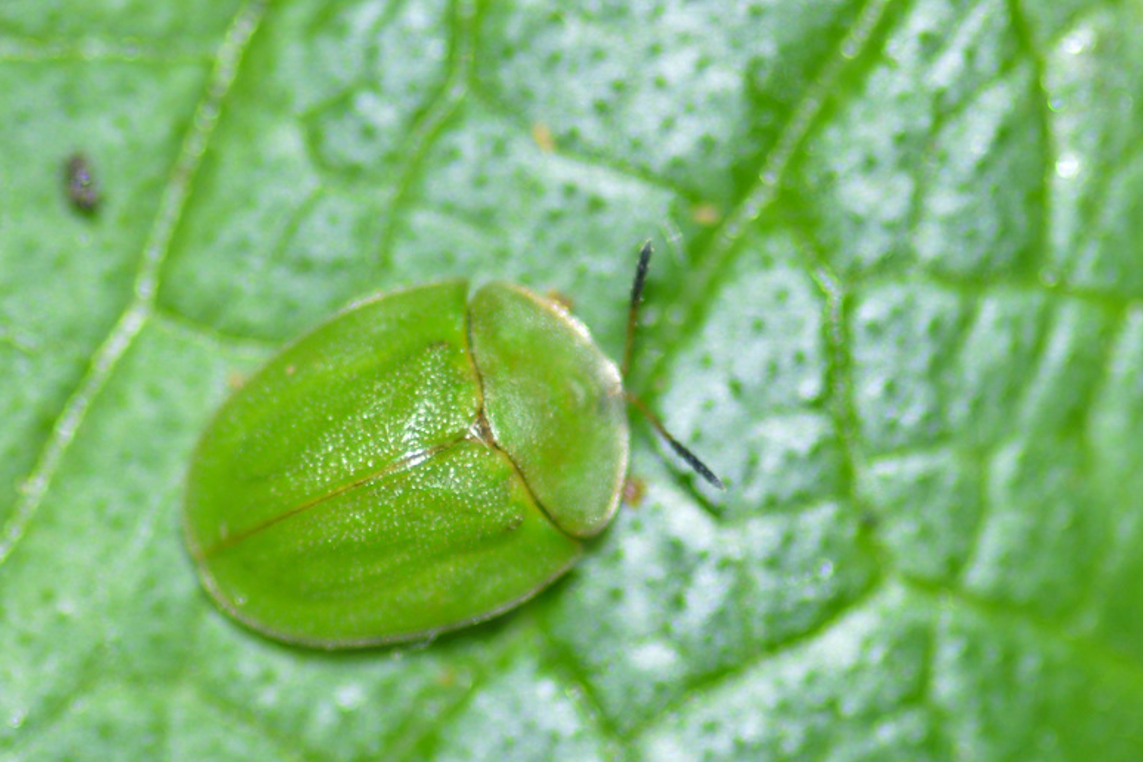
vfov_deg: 7.4
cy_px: 461
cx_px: 458
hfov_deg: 11.1
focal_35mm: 186
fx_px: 5905
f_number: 4.5
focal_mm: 100
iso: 100
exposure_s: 1/200
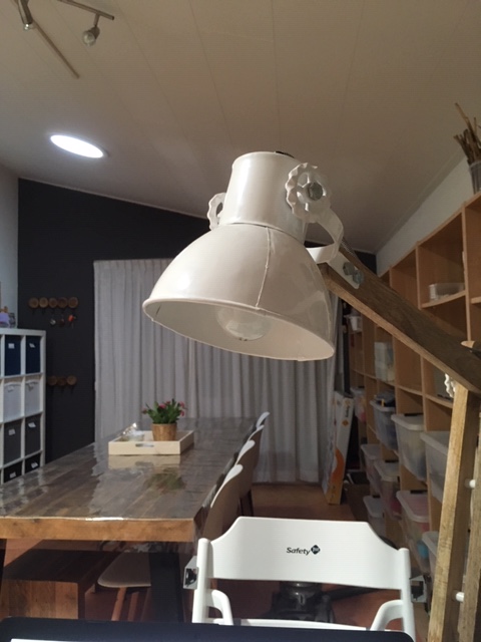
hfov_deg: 48.2
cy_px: 321
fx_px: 537
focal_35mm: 29
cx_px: 240
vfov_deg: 61.7
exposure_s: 1/33
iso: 200
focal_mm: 4.15
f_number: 2.2
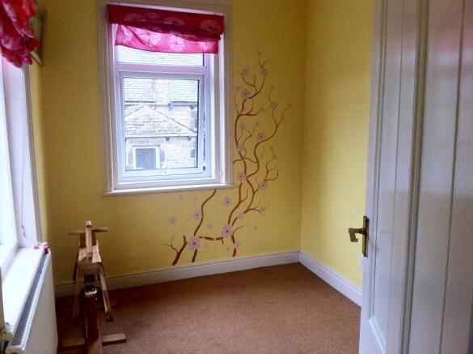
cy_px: 177
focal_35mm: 35
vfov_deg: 40.6
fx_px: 478
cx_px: 236
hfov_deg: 52.7
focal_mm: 3.85
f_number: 2.8
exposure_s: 1/120
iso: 125
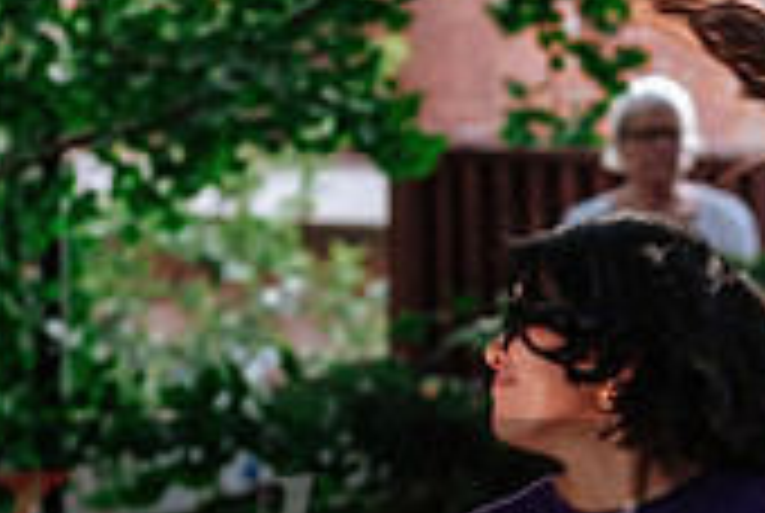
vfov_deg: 5.0
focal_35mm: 275
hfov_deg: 7.4
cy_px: 525
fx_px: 5854
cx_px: 777
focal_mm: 50
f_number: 2.8
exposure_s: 1/200
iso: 400
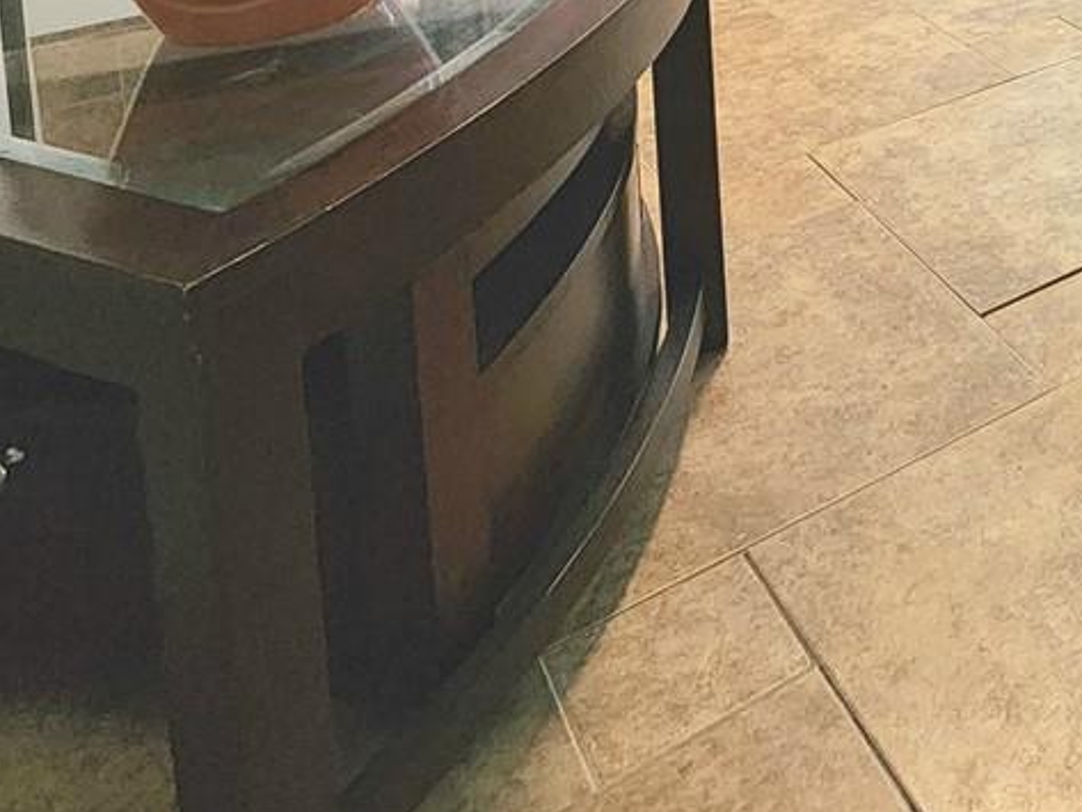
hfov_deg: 33.4
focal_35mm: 44
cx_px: 1354
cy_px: -460
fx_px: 1376
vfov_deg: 24.3
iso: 320
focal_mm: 2.2
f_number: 2.2
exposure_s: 1/60.2
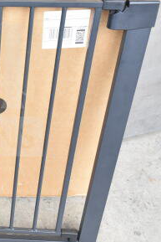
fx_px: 382
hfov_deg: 21.4
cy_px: 90
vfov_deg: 34.8
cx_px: -51
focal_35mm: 57
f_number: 8
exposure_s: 1/250
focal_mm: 18
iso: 1600
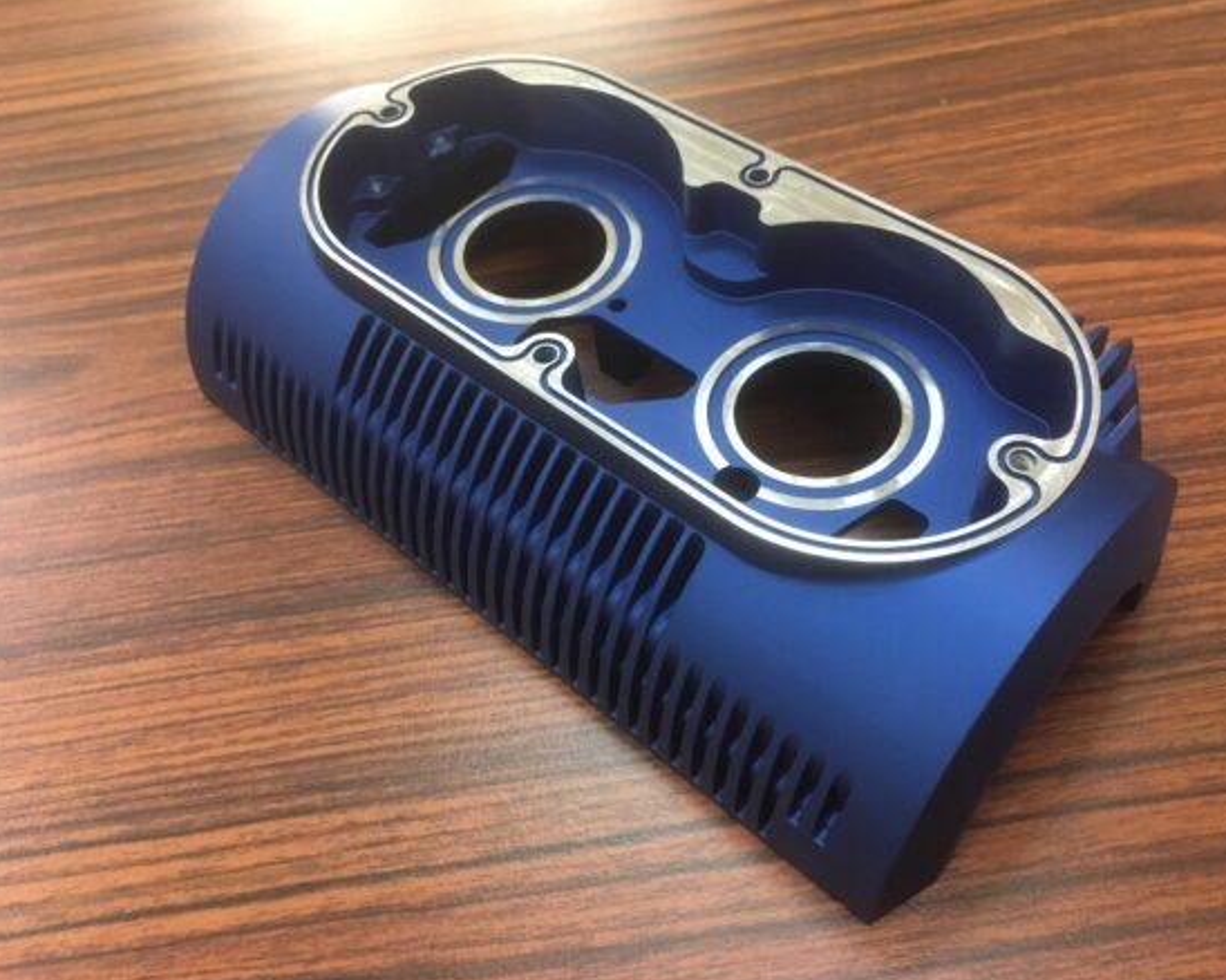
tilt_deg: -51.6
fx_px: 1124
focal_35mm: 31
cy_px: 499
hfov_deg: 57.1
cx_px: 660
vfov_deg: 47.1
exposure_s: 1/24
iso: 200
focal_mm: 4.15
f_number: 2.2
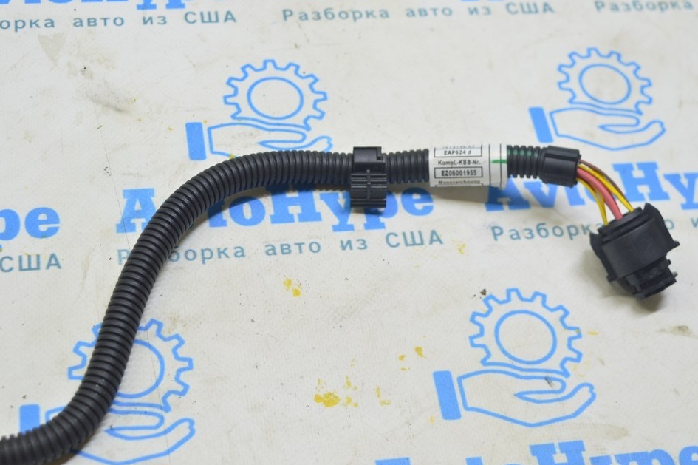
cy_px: 223
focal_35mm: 65
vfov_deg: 20.9
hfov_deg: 31.0
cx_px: 323
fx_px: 1260
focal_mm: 40
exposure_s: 1/20
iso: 400
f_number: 5.6
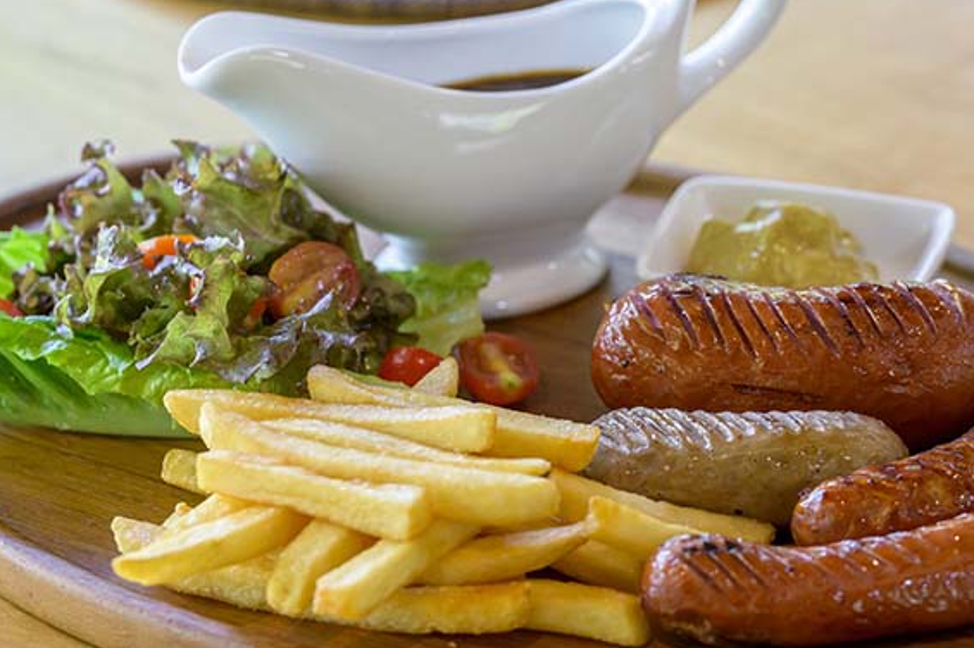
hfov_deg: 10.1
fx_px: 5516
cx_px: 646
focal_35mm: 204
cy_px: 200
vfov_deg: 6.7
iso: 2200
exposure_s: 1/200
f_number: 4
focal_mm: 120
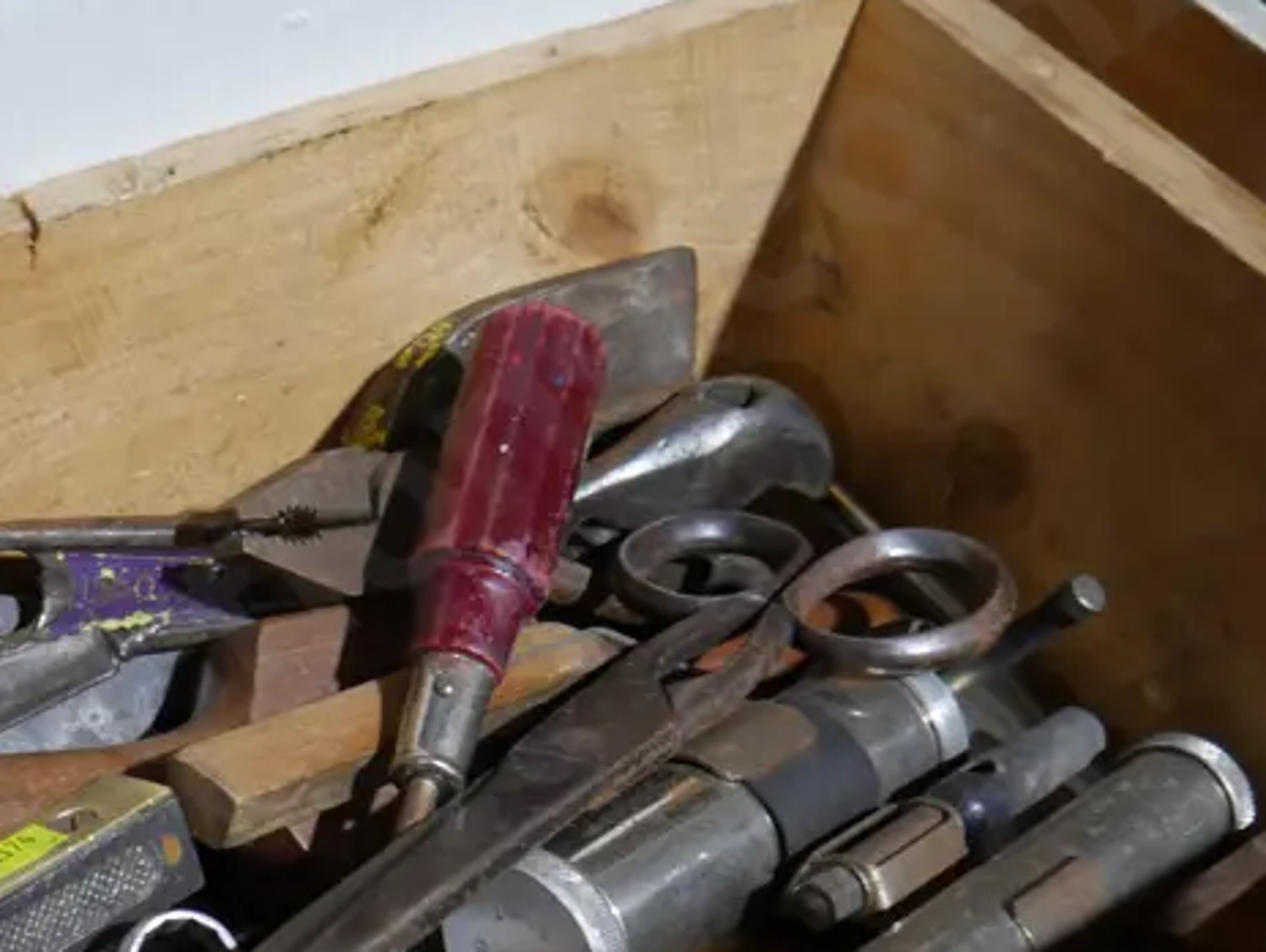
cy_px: 765
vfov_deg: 19.5
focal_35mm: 75
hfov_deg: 25.0
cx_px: 68
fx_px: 2746
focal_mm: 17
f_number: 4
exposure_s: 1/60
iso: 640
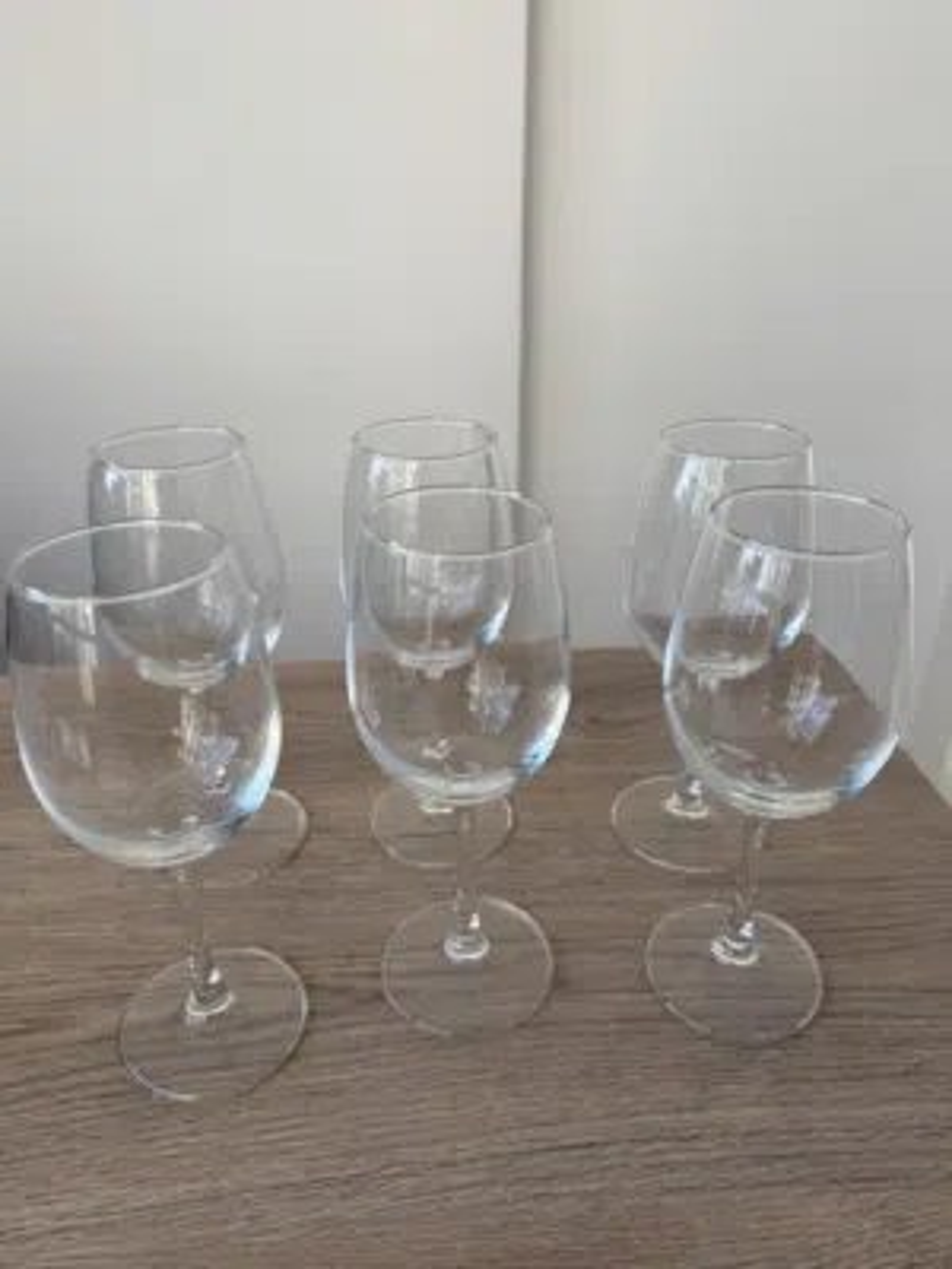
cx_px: 476
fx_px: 880
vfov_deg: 71.6
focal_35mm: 24
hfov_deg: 56.8
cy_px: 634
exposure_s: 1/121
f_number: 1.78
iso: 80
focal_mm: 6.76
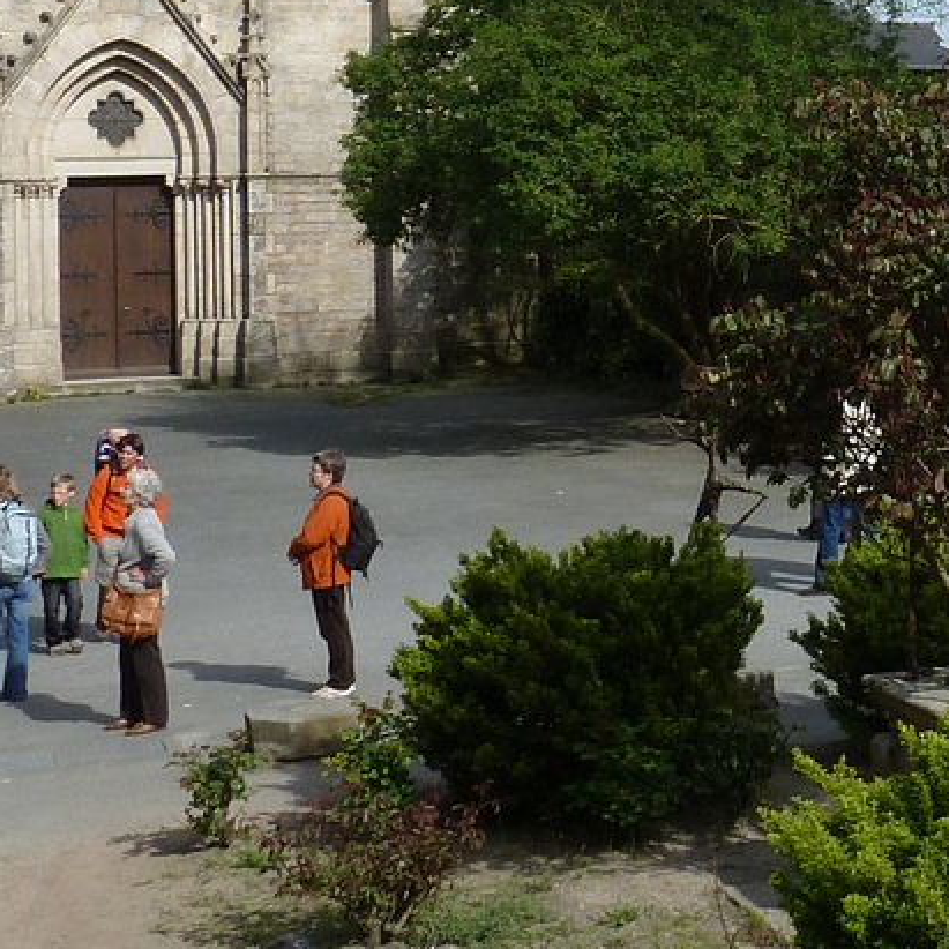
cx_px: 1067
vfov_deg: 19.8
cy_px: 99
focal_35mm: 86
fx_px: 2667
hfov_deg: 19.3
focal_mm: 4.1
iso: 80
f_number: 4.5
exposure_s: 1/400
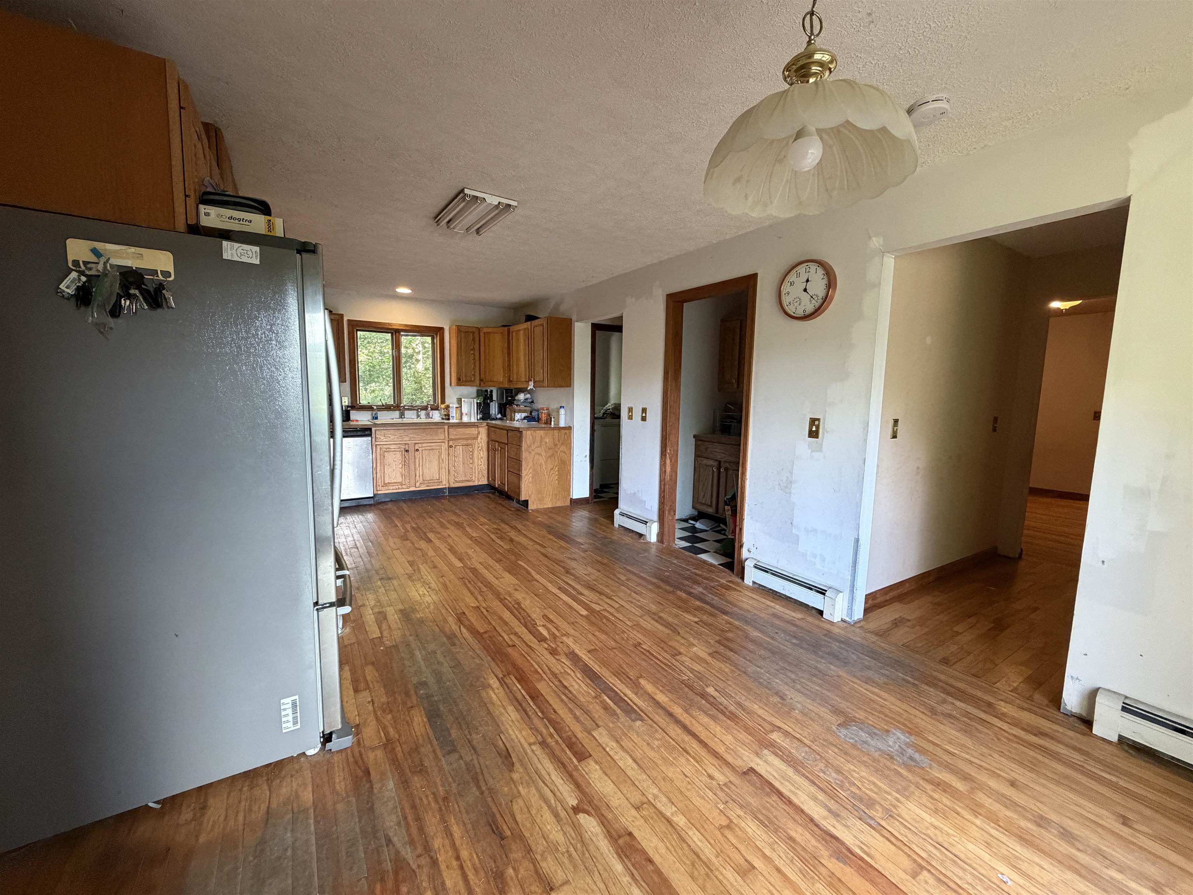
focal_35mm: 14
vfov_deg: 85.7
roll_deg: -1.3
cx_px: 596
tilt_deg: -5.9
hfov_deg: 102.1
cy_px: 448
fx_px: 482
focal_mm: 2.22
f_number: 2.2
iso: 400
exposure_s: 1/60
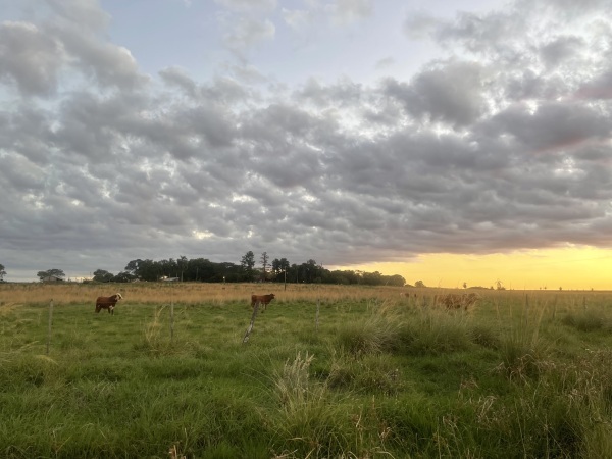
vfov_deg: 53.1
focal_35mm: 26
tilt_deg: +8.8
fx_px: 460
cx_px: 306
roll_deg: +0.0
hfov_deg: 67.3
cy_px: 230
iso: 64
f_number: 1.6
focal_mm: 4.2
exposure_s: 1/121
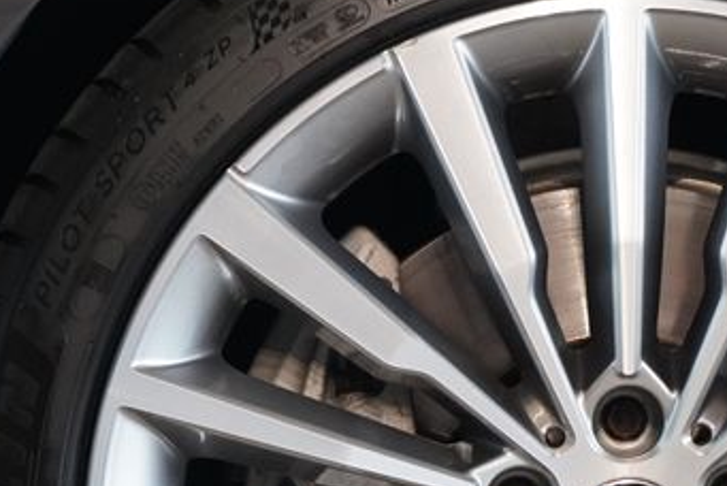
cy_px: 525
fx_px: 3941
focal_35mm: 195
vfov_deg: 7.0
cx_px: 623
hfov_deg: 10.5
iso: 6400
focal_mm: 65
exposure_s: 1/160
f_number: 5.6
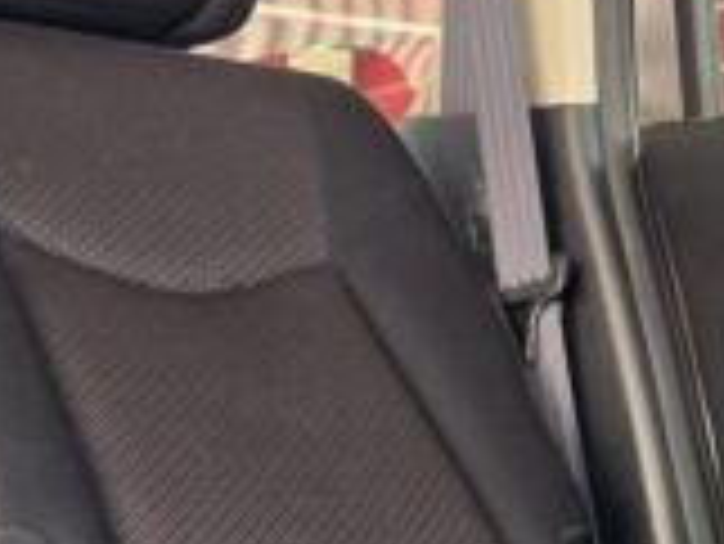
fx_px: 2386
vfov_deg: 12.8
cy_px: 562
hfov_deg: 17.0
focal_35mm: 114
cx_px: 45
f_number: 1.8
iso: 250
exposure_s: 1/180
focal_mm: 5.4
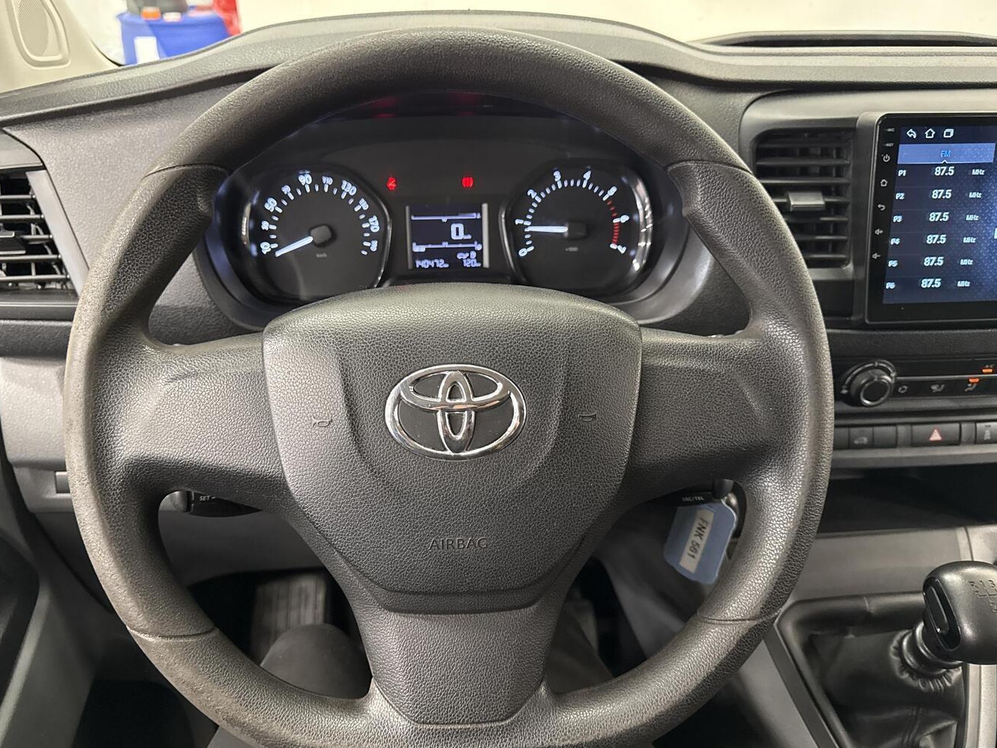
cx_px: 473
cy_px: 390
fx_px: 749
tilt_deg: -32.1
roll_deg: -0.2
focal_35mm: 26
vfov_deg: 53.1
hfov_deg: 67.3
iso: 640
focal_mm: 6.76
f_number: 1.78
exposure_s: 1/33
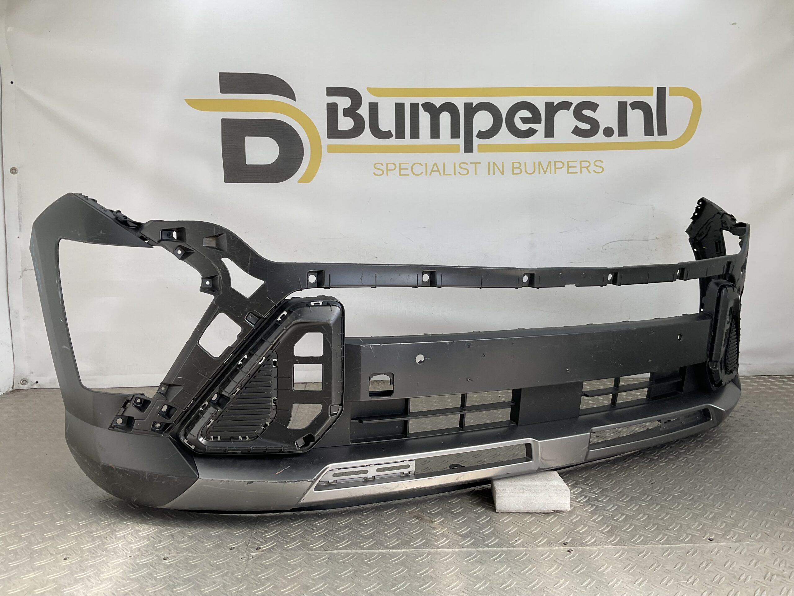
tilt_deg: -8.1
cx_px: 397
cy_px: 298
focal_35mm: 29
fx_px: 665
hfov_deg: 61.7
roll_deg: +0.3
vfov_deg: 48.2
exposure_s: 1/300
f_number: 1.8
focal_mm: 3
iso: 16
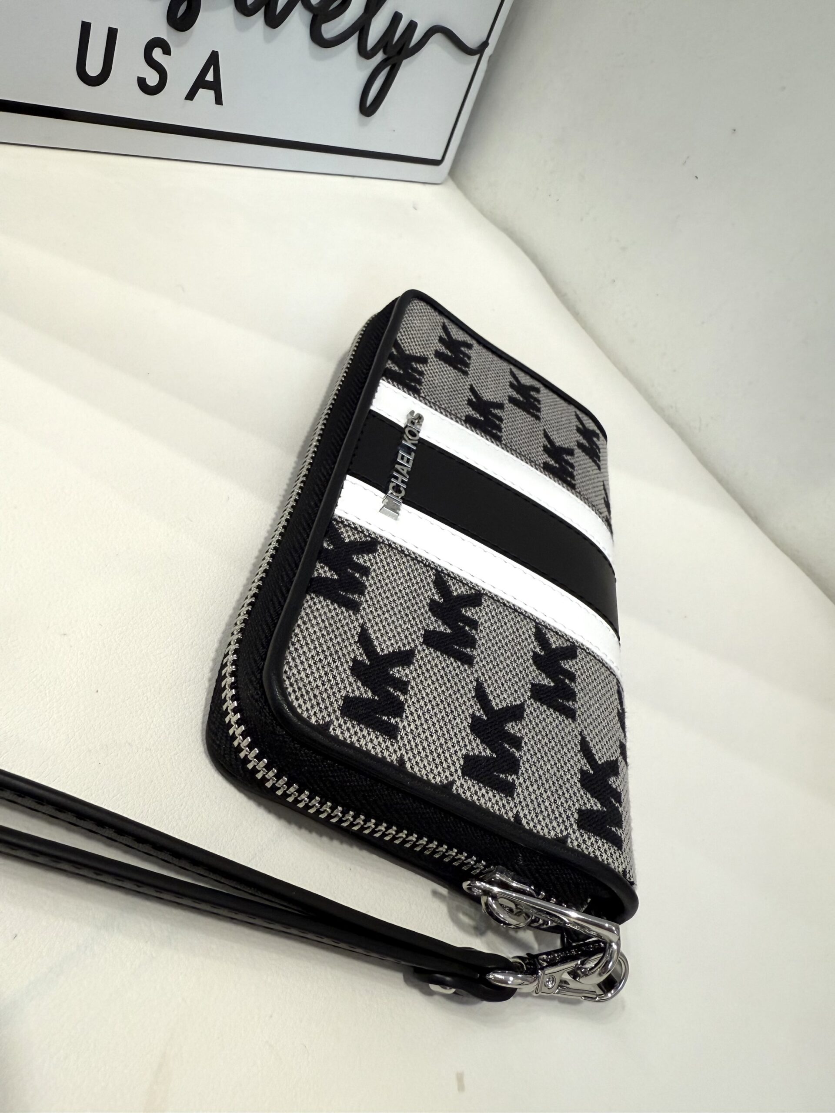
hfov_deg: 56.8
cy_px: 556
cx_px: 418
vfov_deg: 71.6
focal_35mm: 24
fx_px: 772
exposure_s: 1/100
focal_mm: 2.22
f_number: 2.2
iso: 160
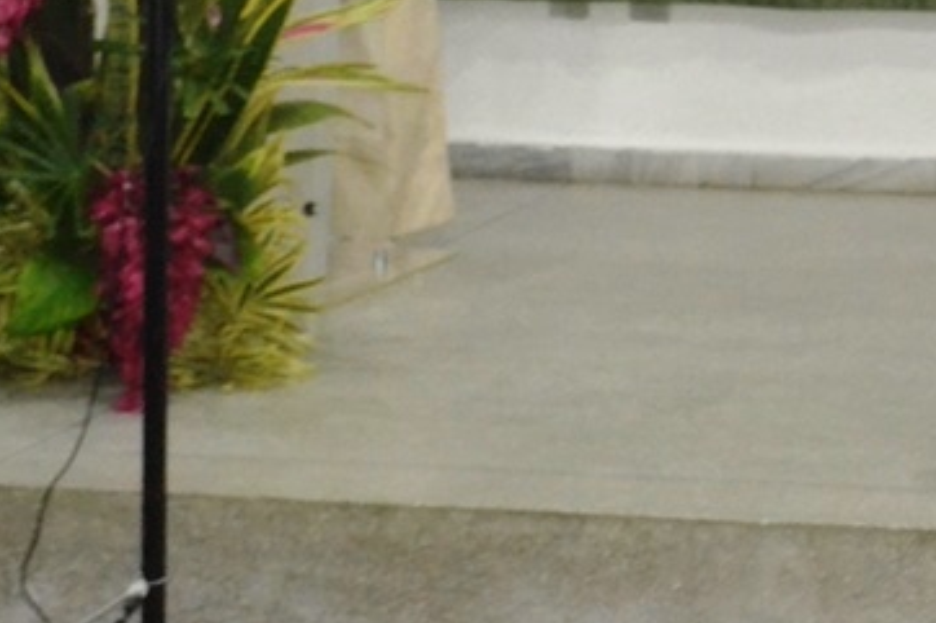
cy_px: -305
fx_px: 4964
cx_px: 1195
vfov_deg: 7.1
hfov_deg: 10.5
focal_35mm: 191
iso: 3200
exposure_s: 1/60
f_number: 5.3
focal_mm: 40
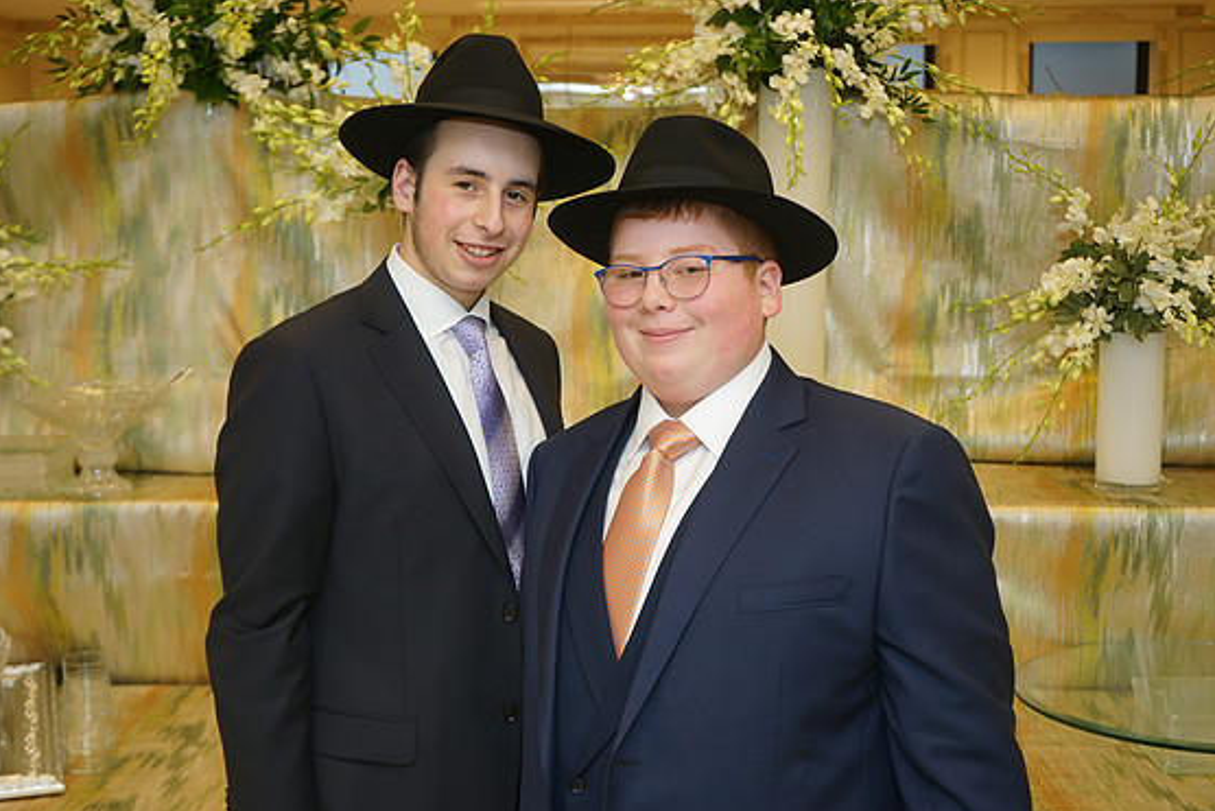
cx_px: 594
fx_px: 1620
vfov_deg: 28.1
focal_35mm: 48
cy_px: 403
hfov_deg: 41.1
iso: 400
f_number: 5
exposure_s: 1/100
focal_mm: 46
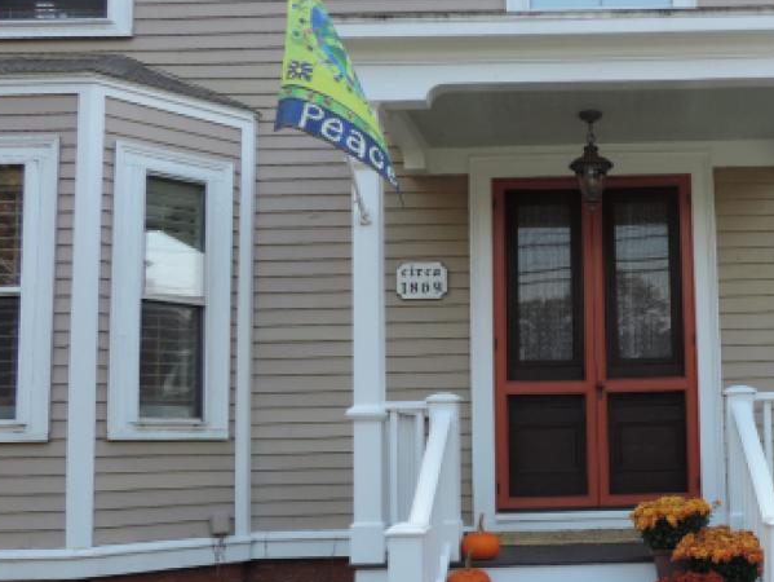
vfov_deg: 35.0
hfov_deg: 43.5
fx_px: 917
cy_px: 360
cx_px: 623
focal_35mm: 41
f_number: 3
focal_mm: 4.3
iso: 80
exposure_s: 1/160
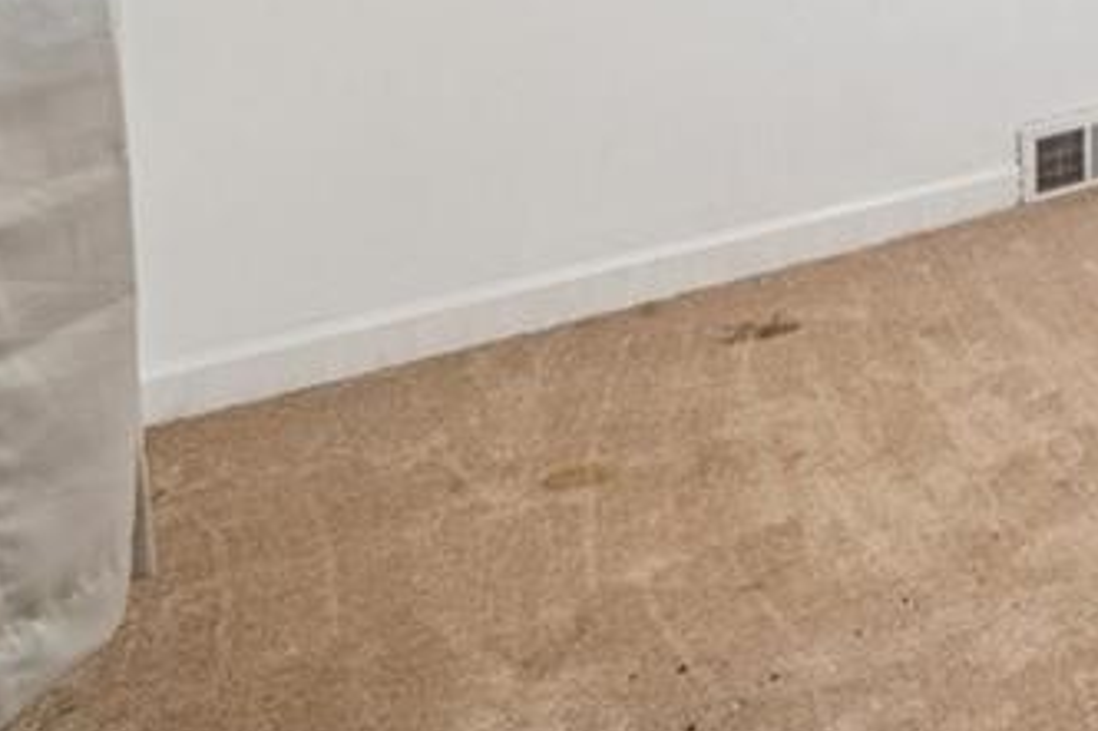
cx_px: 1607
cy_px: -286
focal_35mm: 37
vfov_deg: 27.8
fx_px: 1128
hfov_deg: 30.6
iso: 50
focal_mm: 12
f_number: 14
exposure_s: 1
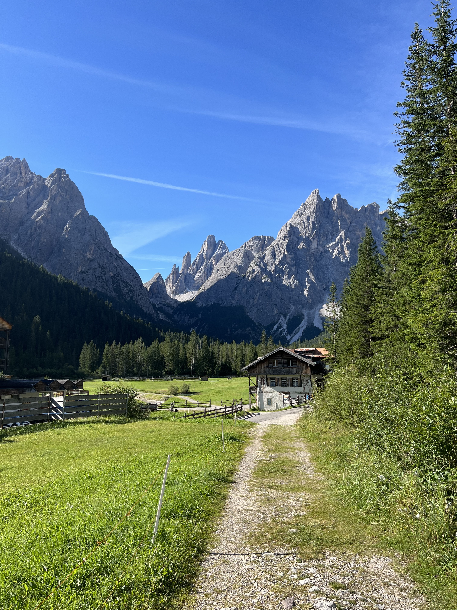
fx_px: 458
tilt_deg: +6.9
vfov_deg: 67.3
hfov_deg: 53.1
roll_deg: +1.0
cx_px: 228
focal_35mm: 26
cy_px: 305
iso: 50
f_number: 1.5
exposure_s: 1/2165
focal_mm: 5.7
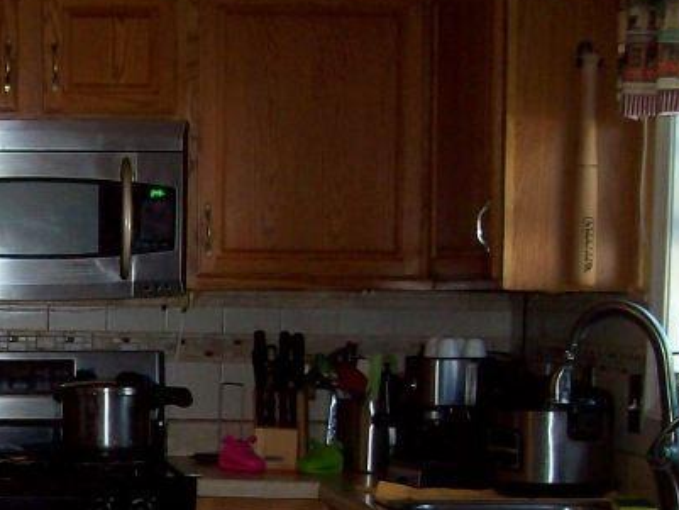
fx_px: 1805
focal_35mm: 92
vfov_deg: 15.8
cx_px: -112
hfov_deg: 20.1
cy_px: 517
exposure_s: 1/64
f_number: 2.7
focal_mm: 6
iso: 80
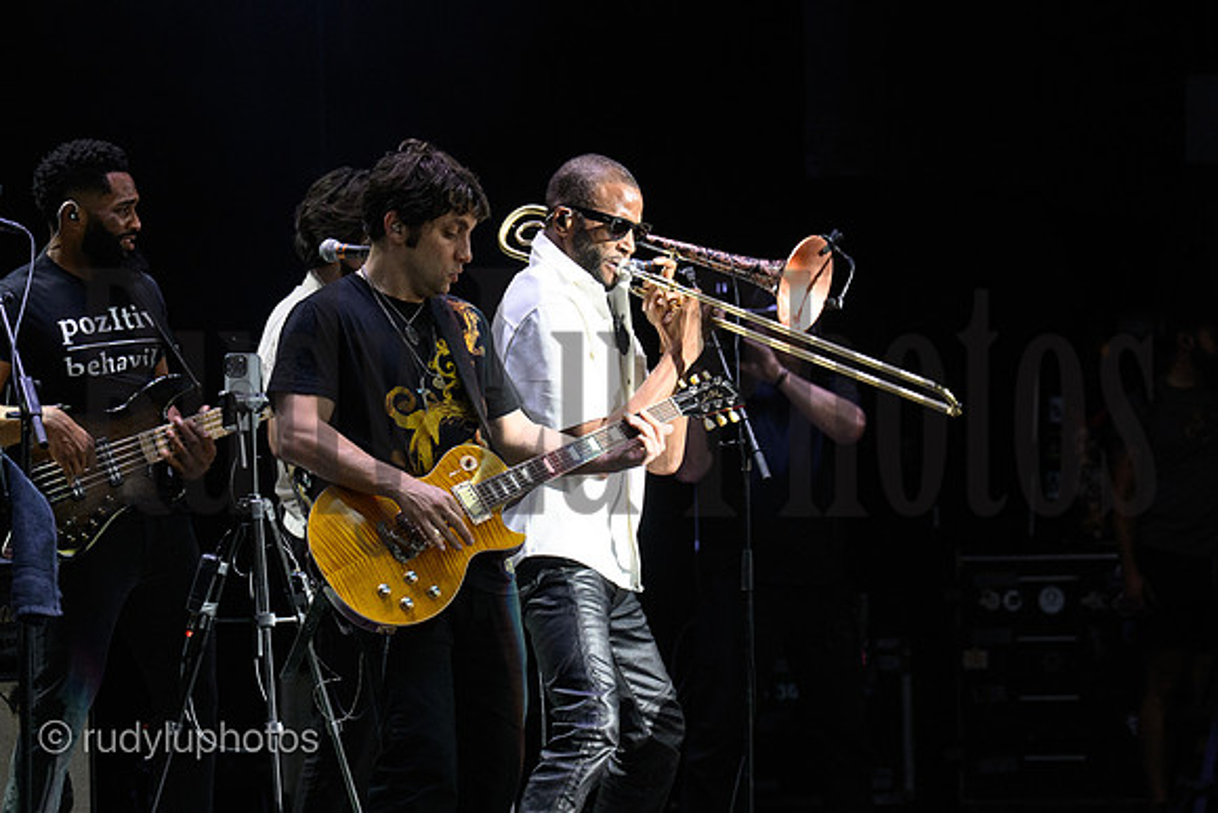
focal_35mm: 300
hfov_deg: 6.9
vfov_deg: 4.6
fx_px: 10152
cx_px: 609
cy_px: 406
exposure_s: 1/125
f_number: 6.3
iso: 3200
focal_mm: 200
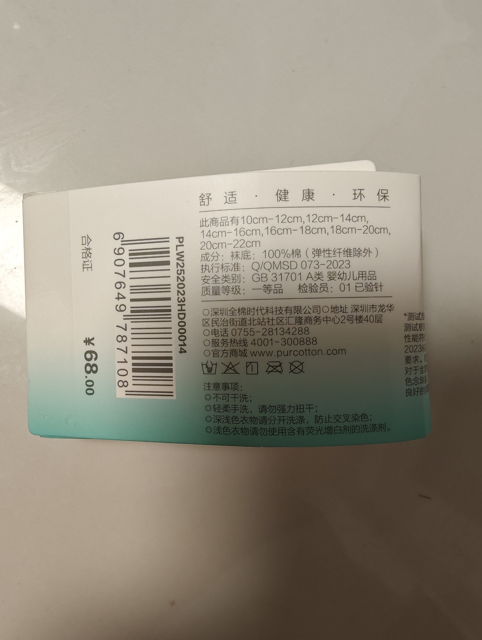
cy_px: 320
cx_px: 241
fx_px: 463
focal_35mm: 25
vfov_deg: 69.3
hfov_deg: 55.0
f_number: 2
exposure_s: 1/33.3
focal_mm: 2.32
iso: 335
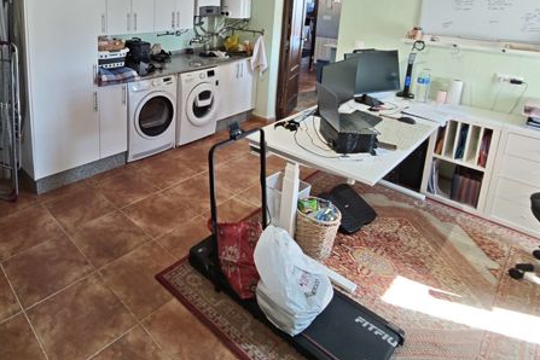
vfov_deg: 51.1
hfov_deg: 72.8
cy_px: 64
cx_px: 162
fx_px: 345
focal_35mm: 23
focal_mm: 2.16
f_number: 2.2
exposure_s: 1/33.3
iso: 200
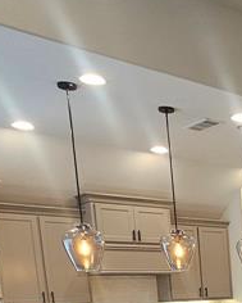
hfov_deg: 23.0
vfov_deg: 29.0
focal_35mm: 55
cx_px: 352
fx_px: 492
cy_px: 374
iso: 200
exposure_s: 1/60
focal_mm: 2.2
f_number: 2.2
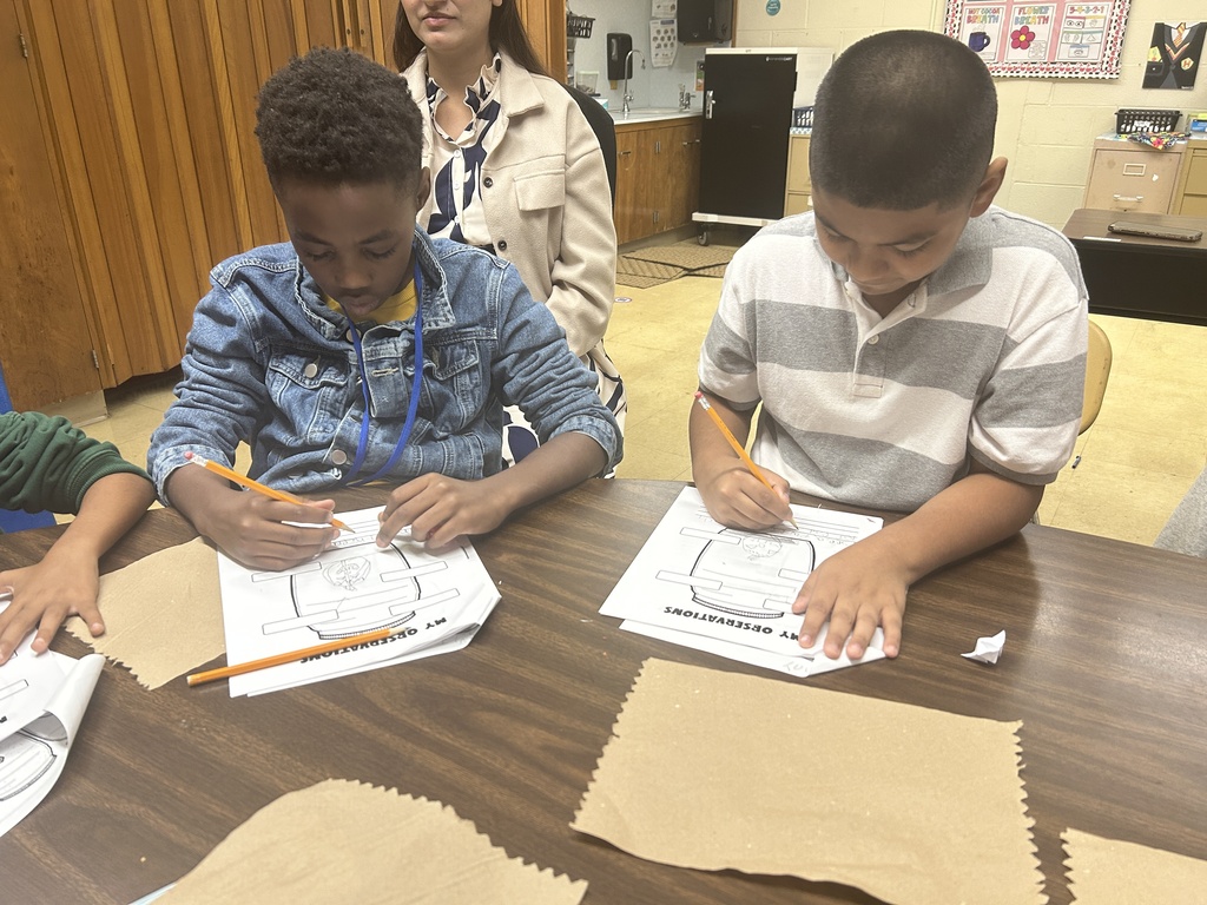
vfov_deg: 53.1
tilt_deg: -22.9
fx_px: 907
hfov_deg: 67.3
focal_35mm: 26
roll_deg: +1.2
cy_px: 452
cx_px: 604
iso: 125
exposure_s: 1/60
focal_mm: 5.7
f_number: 1.5
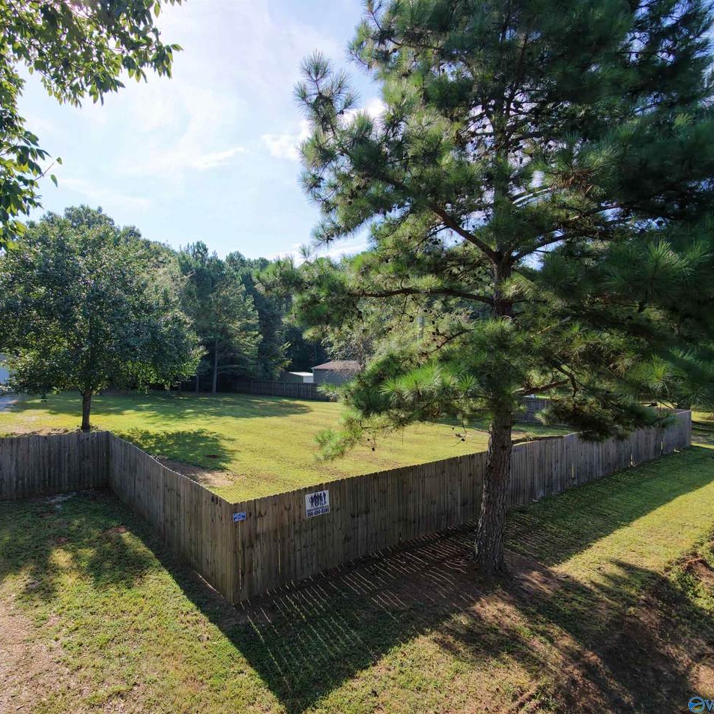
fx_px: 443
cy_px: 359
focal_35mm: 19
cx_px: 270
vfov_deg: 77.7
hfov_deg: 76.4
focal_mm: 3.05
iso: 100
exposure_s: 1/250
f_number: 2.2
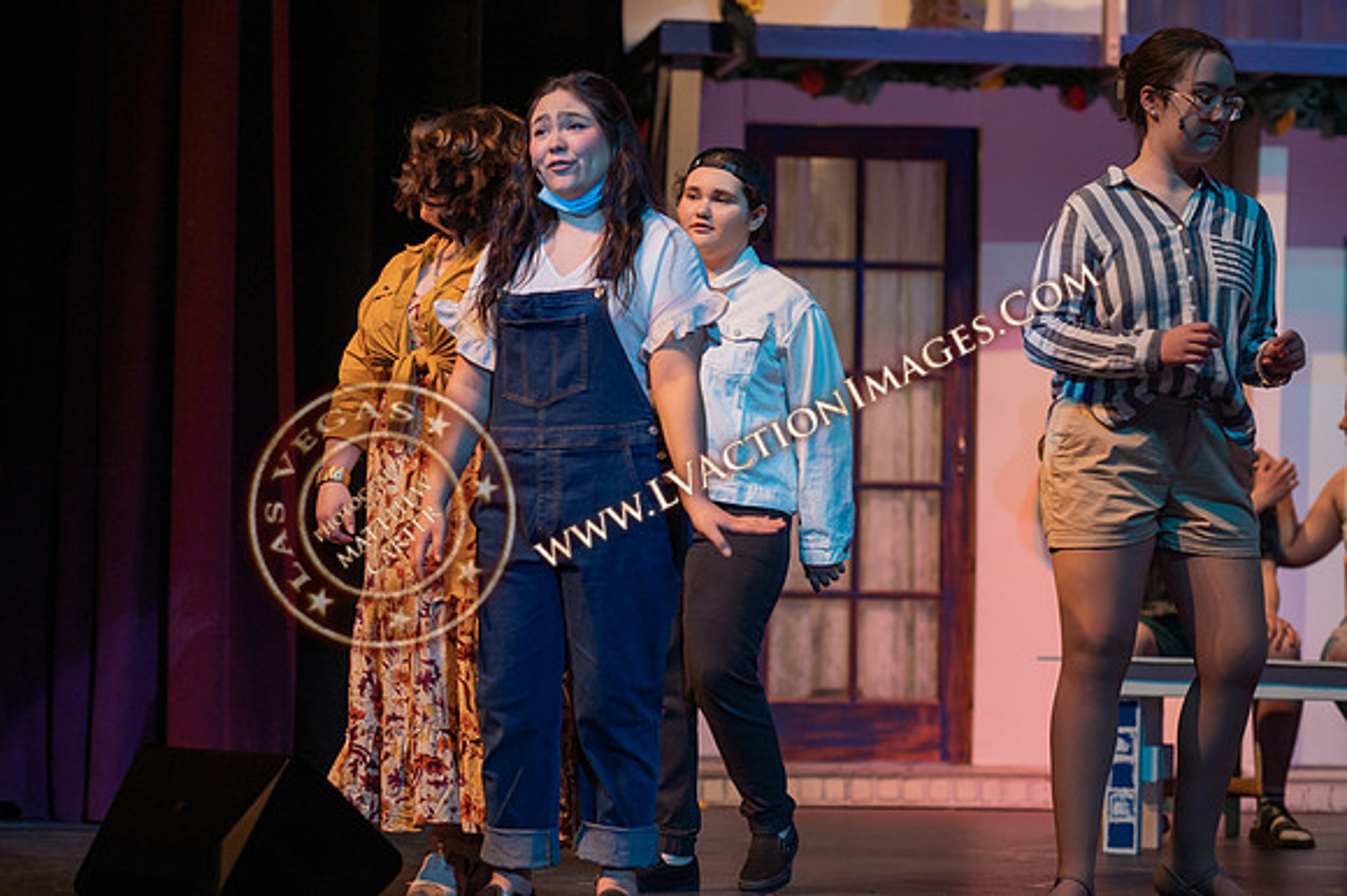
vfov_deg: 10.5
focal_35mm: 131
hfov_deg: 15.7
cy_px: 418
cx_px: 655
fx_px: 4895
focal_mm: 122
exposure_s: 1/250
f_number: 2.8
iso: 360
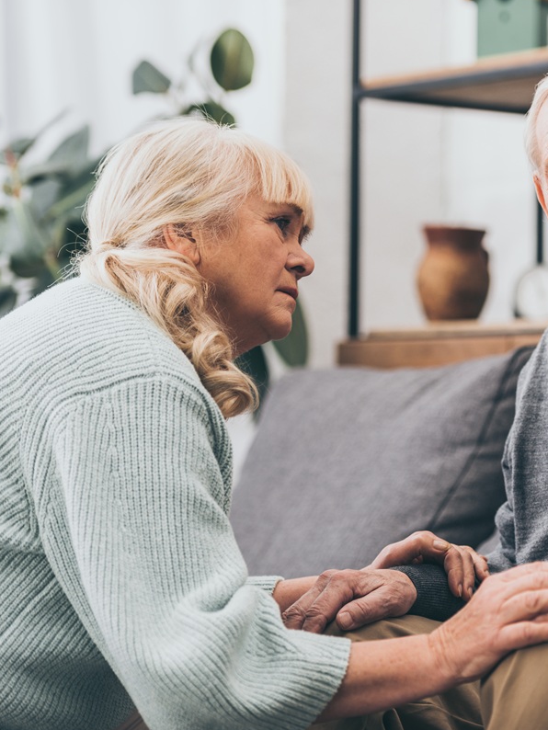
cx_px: 456
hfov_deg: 10.7
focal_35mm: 138
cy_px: 365
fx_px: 2911
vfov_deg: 14.3
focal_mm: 95
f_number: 2.8
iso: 100
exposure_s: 1/200
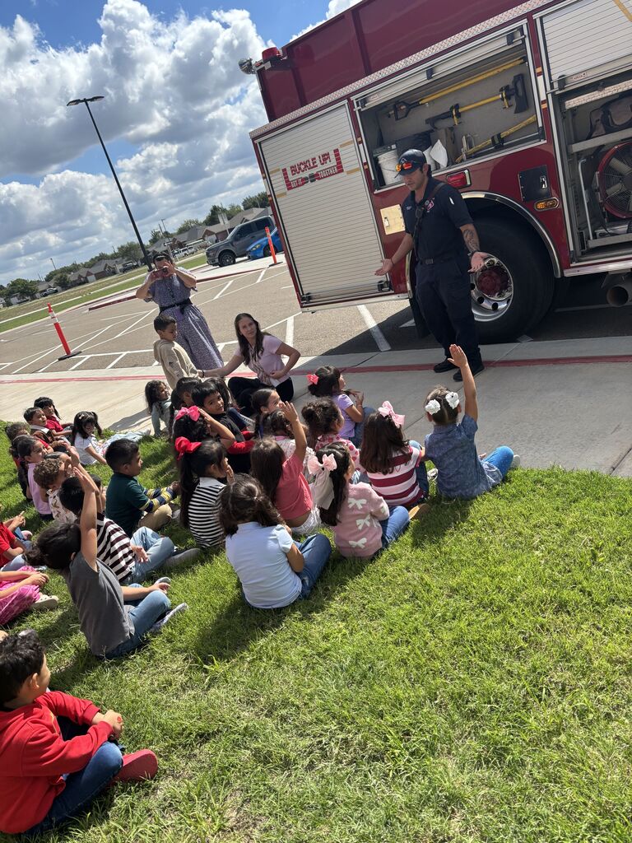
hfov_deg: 53.1
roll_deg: +17.1
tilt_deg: -19.0
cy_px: 422
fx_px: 633
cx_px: 316
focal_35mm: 26
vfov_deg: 67.3
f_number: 1.6
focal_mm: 5.96
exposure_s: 1/2639
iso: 50
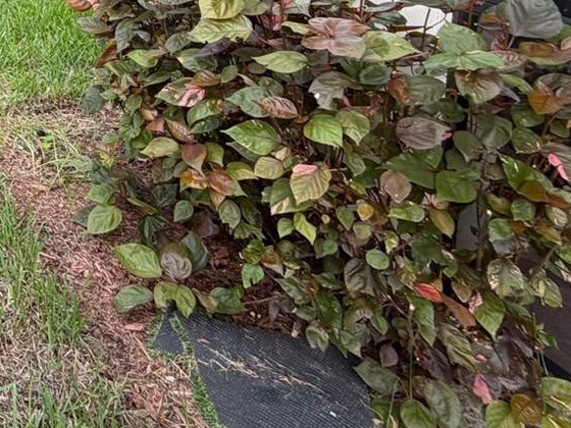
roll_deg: +0.0
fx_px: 660
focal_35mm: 40
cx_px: -174
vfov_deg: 28.5
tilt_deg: -3.3
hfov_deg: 33.7
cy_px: -148
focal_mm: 2.22
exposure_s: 1/205
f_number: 2.2
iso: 40
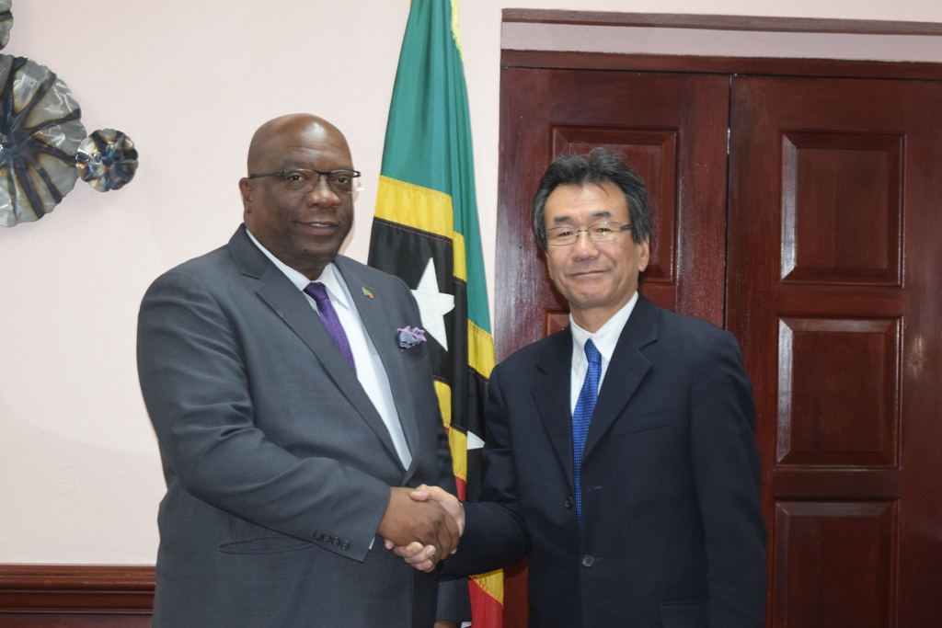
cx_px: 471
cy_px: 314
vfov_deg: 17.5
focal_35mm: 78
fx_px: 2041
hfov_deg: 26.0
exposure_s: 1/60
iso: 1800
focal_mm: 52
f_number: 5.6
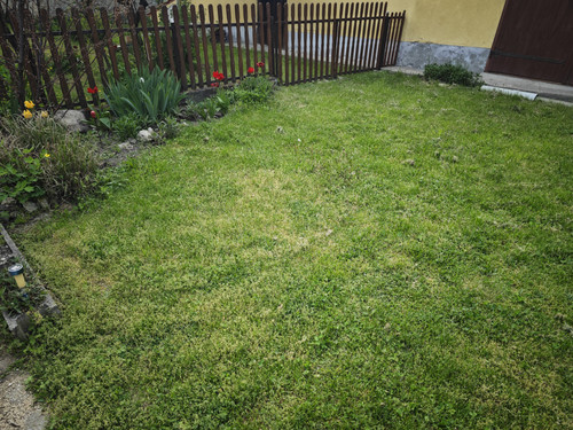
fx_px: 381
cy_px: 215
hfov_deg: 73.9
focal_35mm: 23
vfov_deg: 58.9
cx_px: 286
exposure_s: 1/146
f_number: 1.9
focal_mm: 7.79
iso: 50
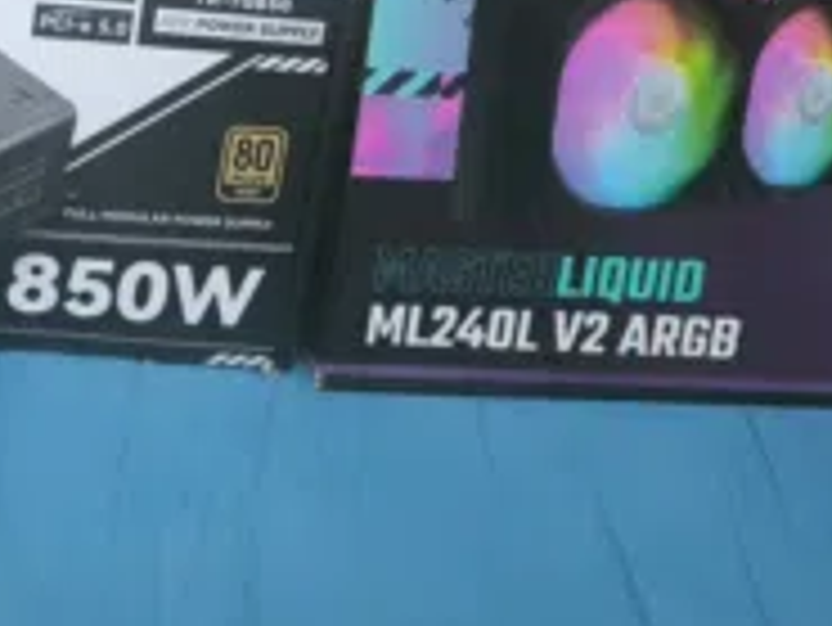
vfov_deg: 16.7
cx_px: 99
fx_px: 1996
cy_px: -212
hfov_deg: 23.0
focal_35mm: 83
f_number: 1.9
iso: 527
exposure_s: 1/25
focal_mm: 6.92
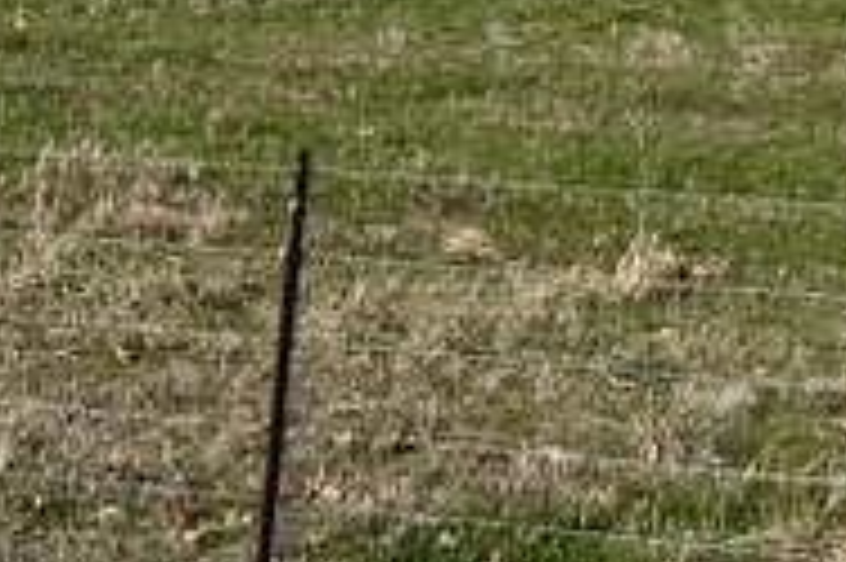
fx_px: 3193
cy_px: -845
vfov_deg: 9.0
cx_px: 1202
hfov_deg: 14.3
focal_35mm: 136
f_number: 1.78
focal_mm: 6.86
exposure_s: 1/5263
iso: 80
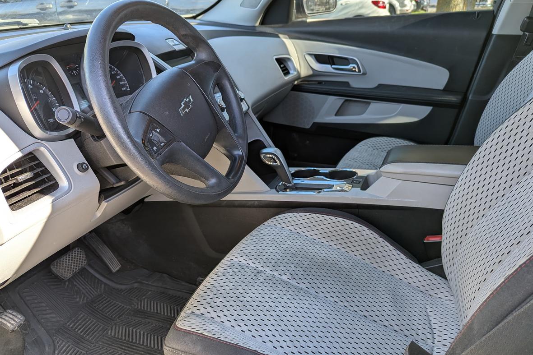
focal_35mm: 27
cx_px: 280
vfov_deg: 47.8
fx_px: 400
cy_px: 201
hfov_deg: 67.3
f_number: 1.85
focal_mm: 6.81
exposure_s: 1/214
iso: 43
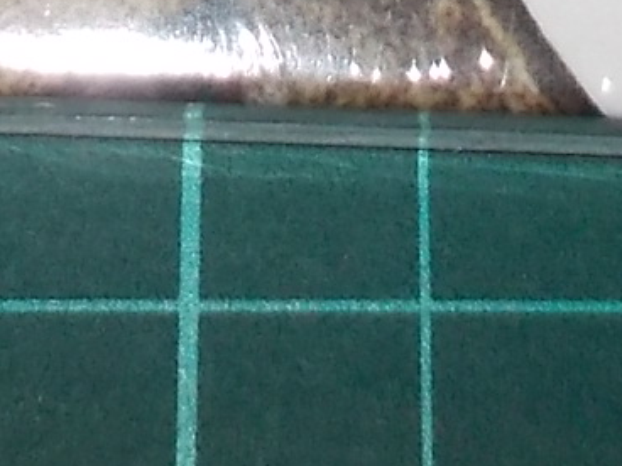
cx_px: 323
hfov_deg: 11.0
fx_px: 3216
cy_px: -870
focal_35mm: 179
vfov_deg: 7.4
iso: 200
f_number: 3.3
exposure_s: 1/30
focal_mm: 4.1
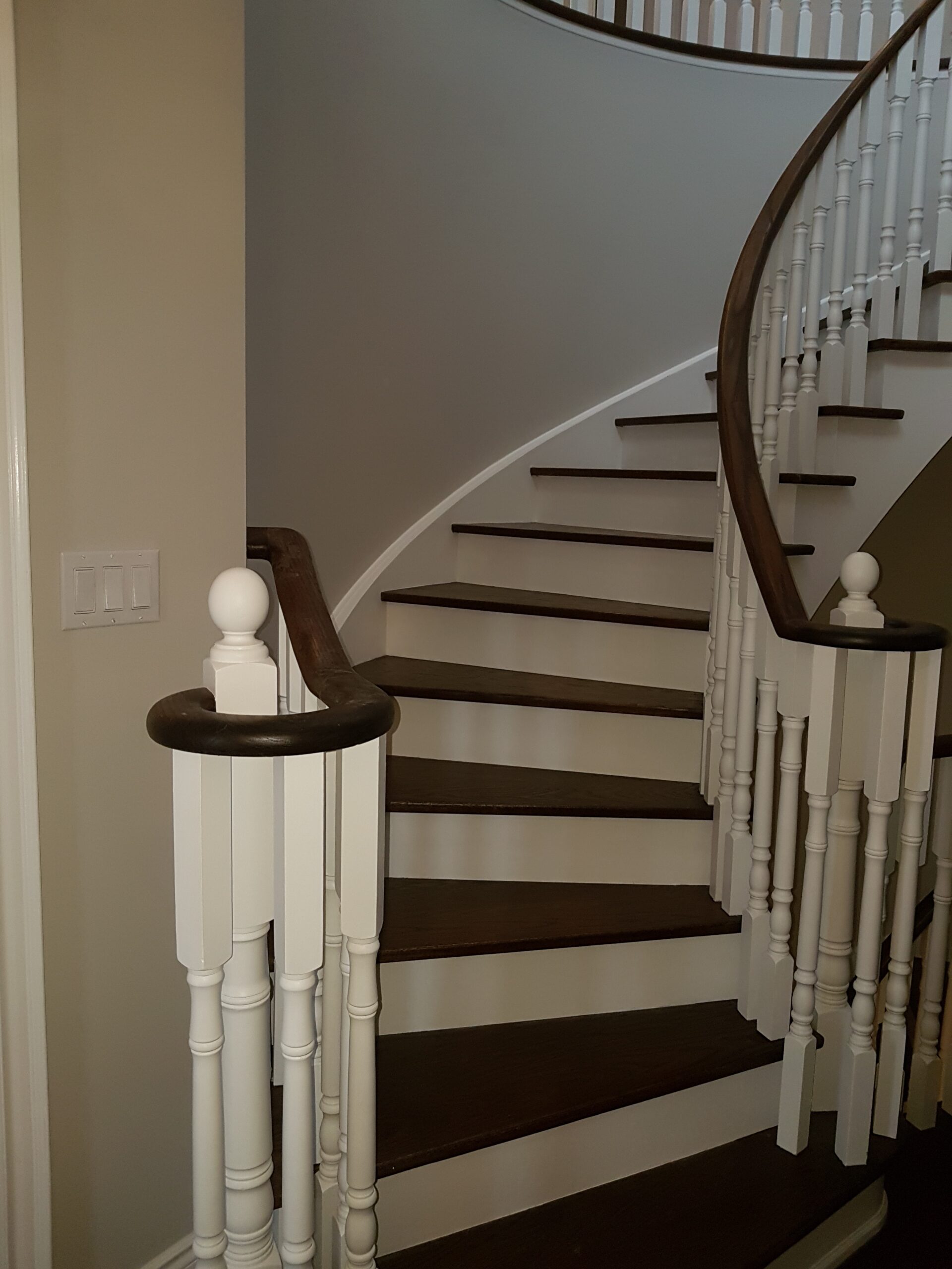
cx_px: 476
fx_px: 953
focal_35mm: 26
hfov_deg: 53.1
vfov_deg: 67.3
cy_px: 634
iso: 160
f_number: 1.7
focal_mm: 4.2
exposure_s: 1/60
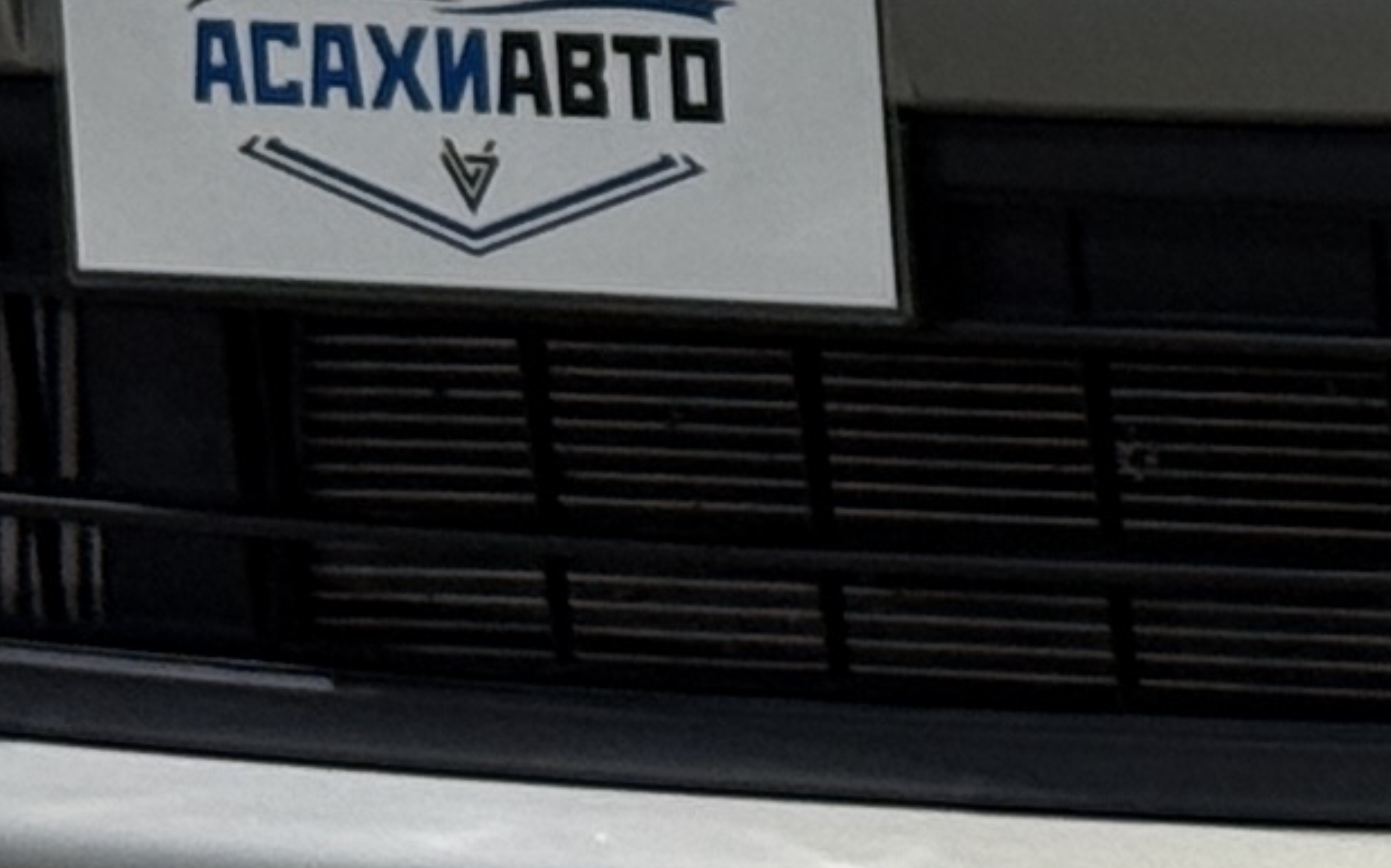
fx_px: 12543
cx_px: 2327
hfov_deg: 6.2
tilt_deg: +0.0
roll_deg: -0.3
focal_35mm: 331
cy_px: -982
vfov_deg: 3.9
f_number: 1.78
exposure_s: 1/60
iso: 125
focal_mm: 6.76
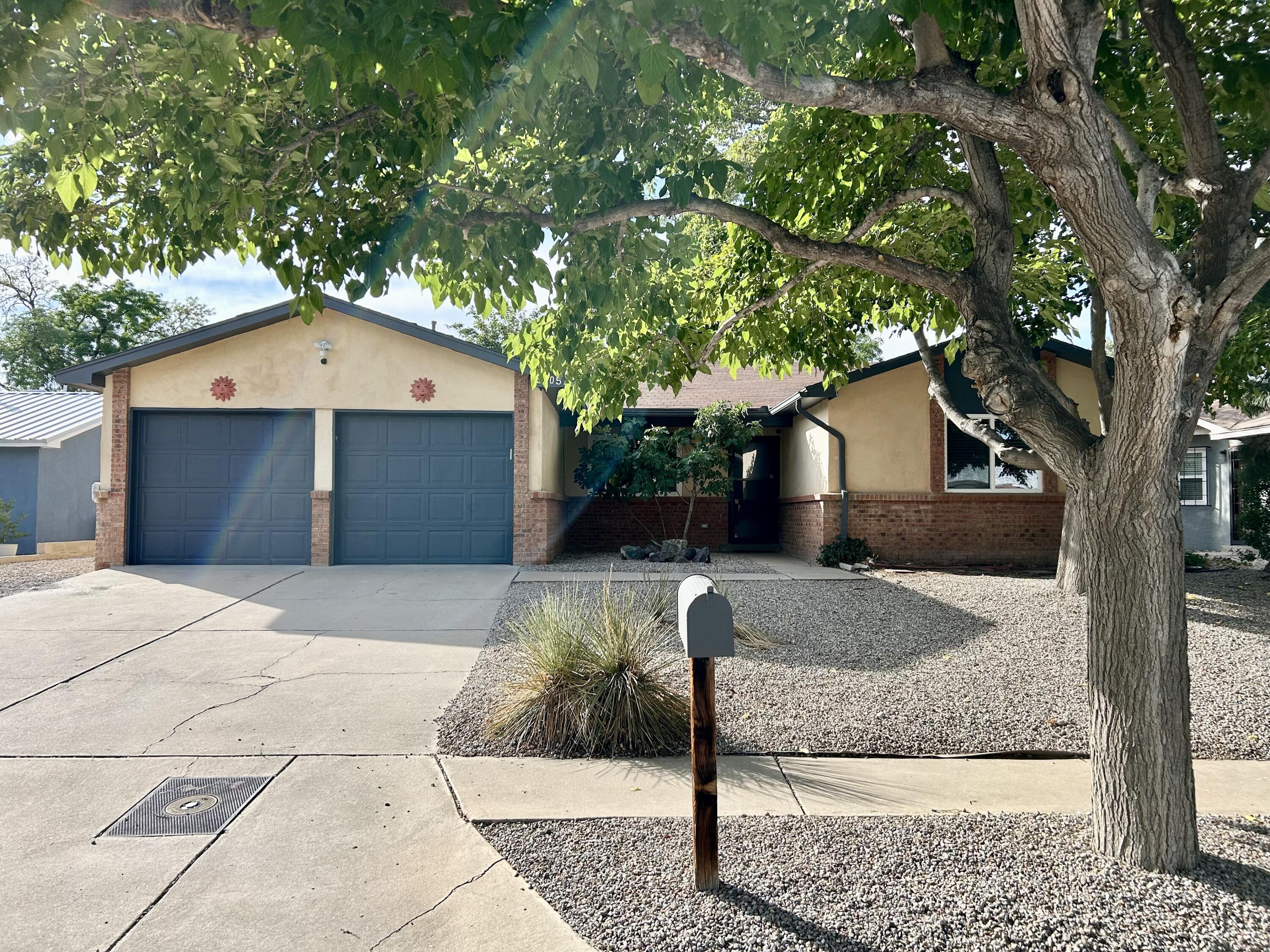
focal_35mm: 26
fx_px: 954
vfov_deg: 53.1
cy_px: 476
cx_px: 635
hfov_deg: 67.3
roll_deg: +0.3
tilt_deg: +2.3
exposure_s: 1/1449
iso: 50
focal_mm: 5.7
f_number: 1.5
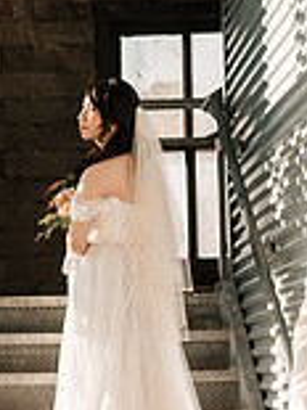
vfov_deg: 14.5
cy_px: 312
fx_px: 1610
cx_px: -104
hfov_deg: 10.6
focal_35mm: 136
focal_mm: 35
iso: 100
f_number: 2.8
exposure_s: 1/500
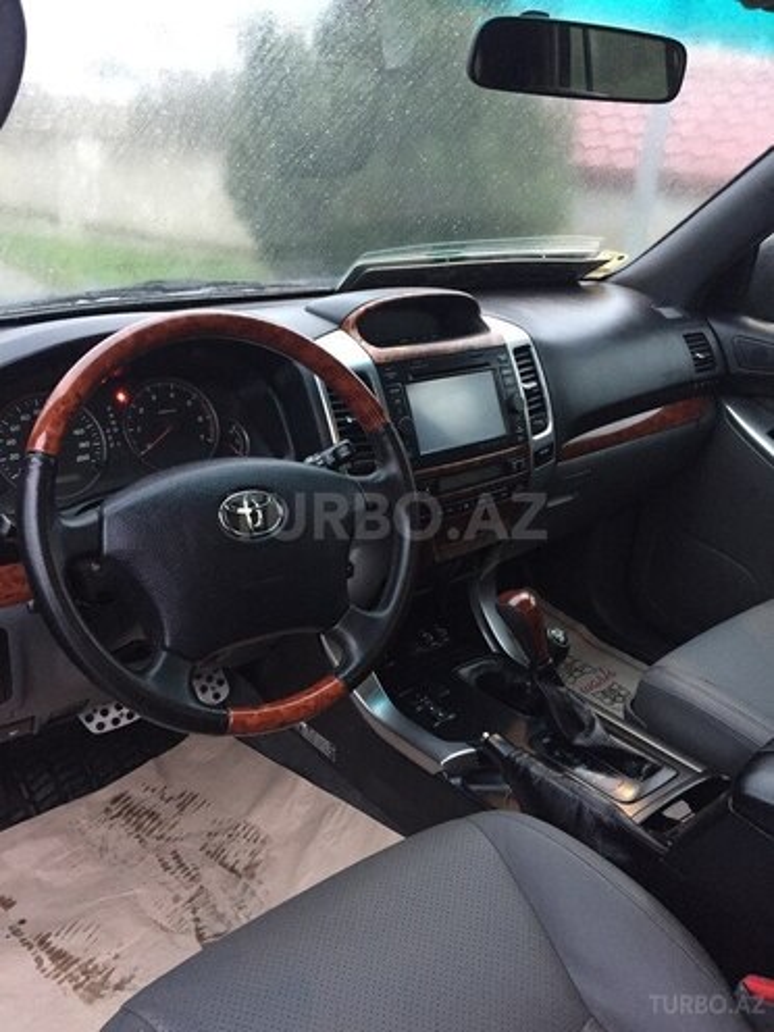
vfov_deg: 61.7
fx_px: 865
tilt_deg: -22.3
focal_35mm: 29
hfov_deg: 48.2
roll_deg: -4.4
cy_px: 516
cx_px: 387
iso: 250
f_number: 2.2
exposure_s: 1/17
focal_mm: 4.15
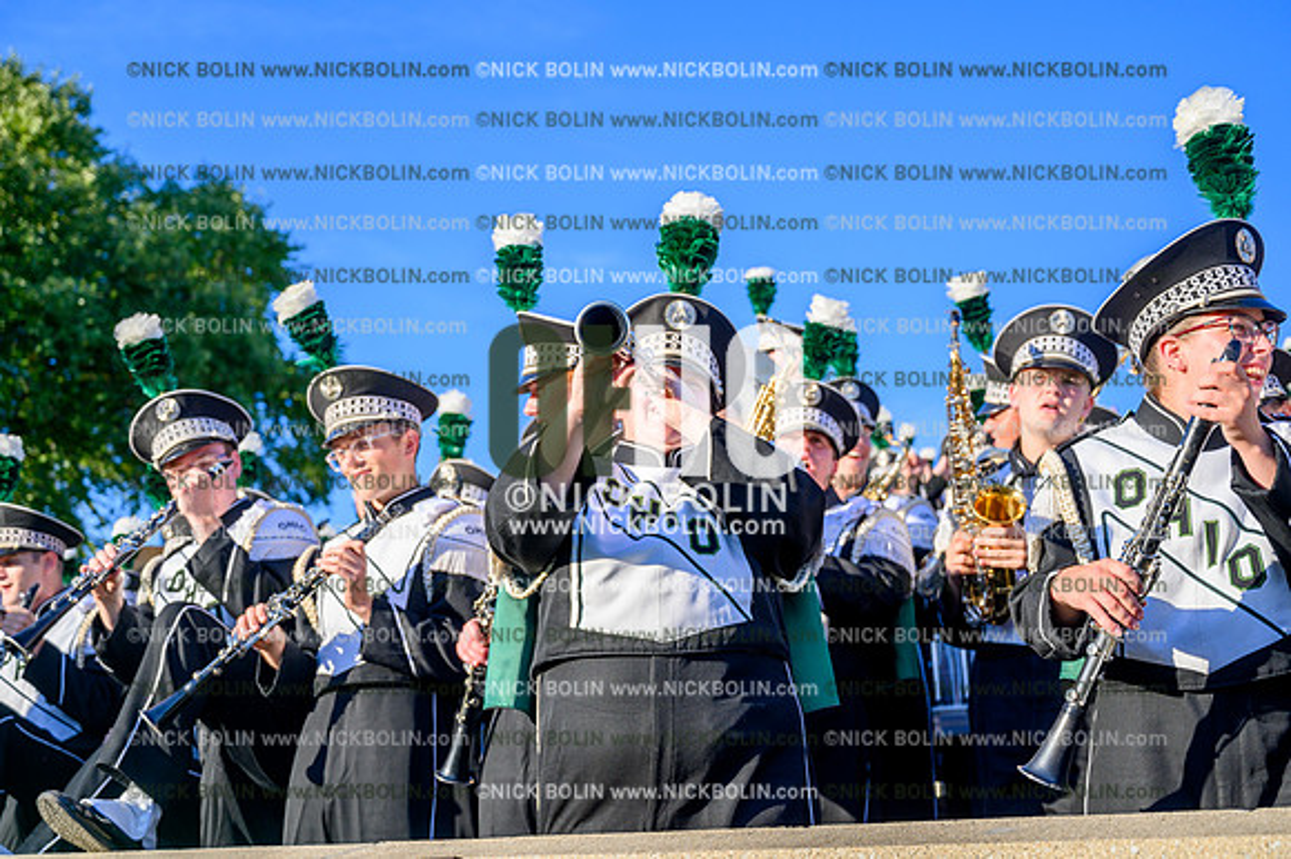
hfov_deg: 40.4
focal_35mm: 49
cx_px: 646
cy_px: 430
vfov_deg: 27.5
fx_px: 1756
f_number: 4
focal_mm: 49
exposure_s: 1/640
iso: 125
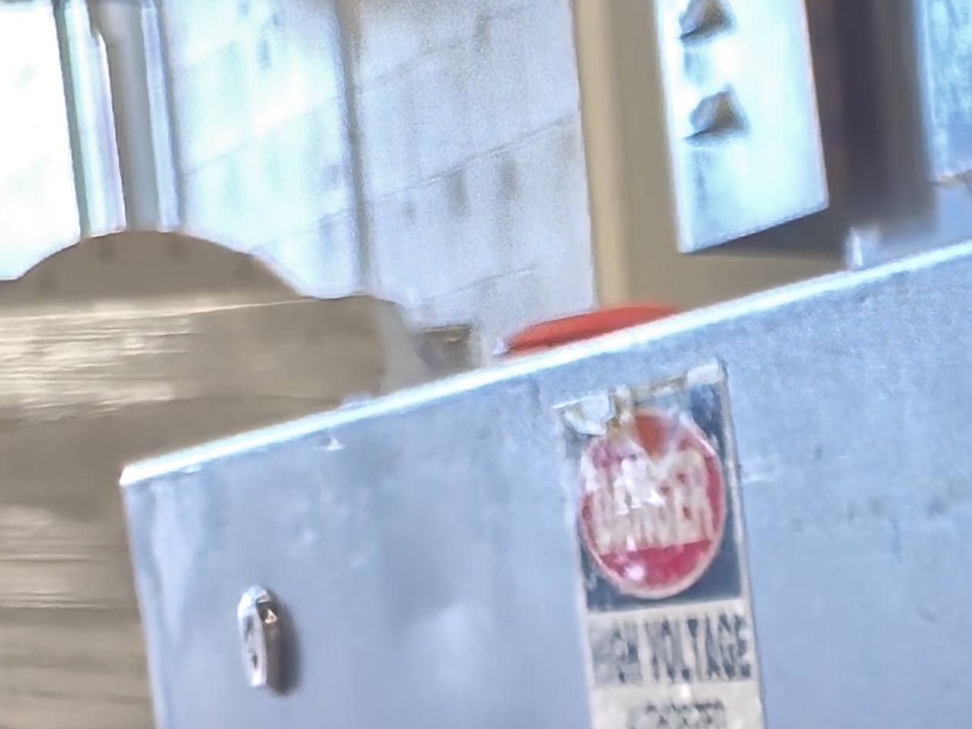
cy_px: 1400
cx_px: 2906
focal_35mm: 150
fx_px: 4212
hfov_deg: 9.9
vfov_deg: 9.3
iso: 250
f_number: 1.8
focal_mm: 5.4
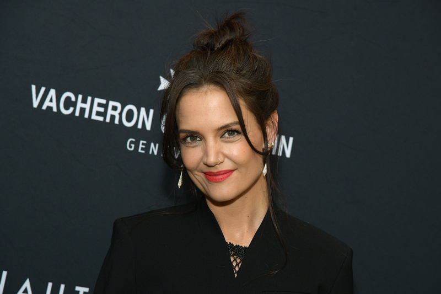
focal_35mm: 120
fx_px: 1470
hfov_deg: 17.1
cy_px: 147
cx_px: 220
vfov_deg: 11.4
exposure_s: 1/200
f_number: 6.3
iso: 1250
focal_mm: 120
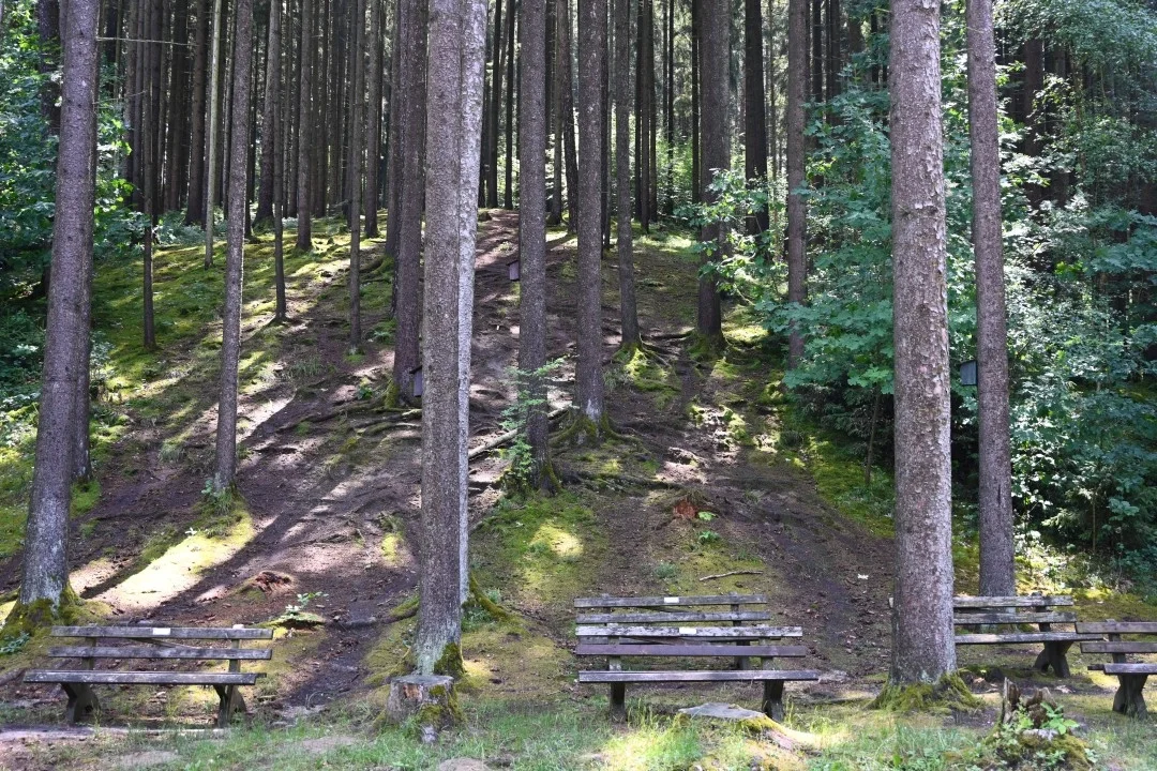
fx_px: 1318
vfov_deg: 32.6
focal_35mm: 41
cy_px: 386
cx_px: 578
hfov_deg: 47.4
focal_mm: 41
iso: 400
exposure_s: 1/160
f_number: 4
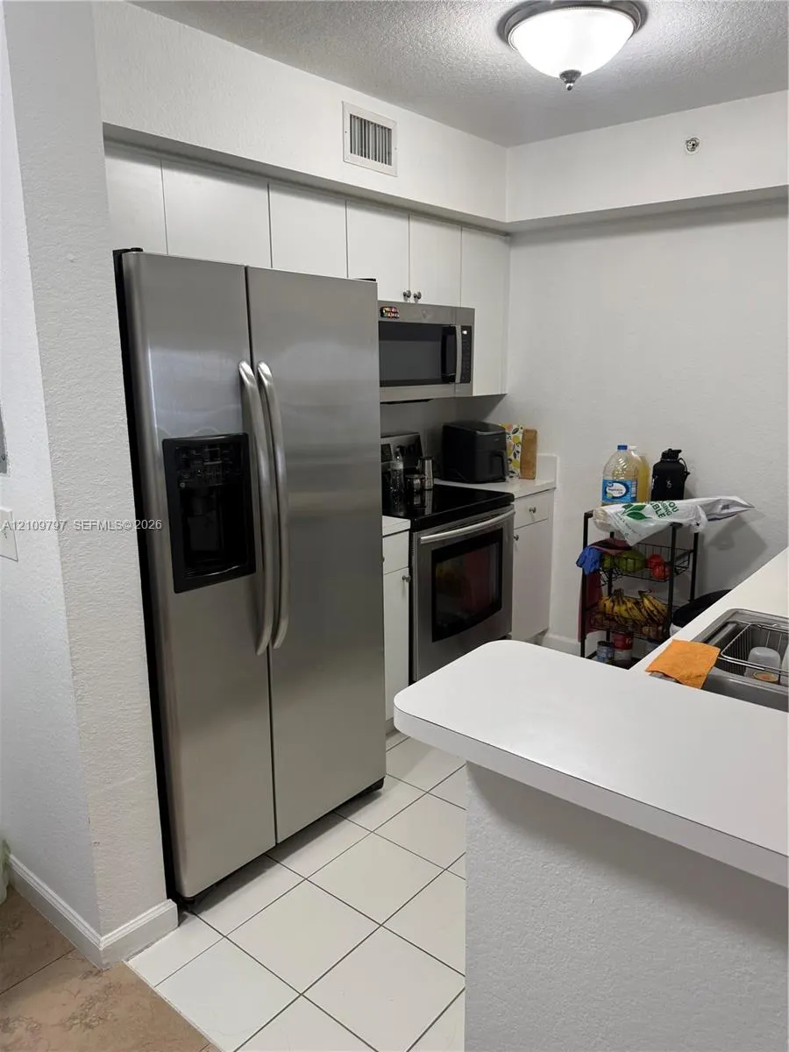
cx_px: 394
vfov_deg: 71.6
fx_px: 729
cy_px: 526
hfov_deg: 56.8
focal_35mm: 24
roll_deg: -0.5
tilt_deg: -12.1
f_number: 1.78
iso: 125
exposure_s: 1/60
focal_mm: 6.76
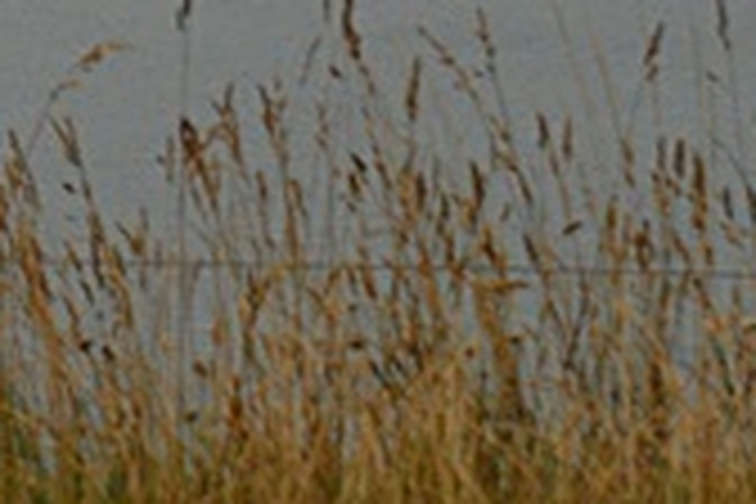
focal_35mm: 358
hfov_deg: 5.7
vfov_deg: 3.8
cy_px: -486
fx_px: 7517
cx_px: -374
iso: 400
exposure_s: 1/250
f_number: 6.3
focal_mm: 50
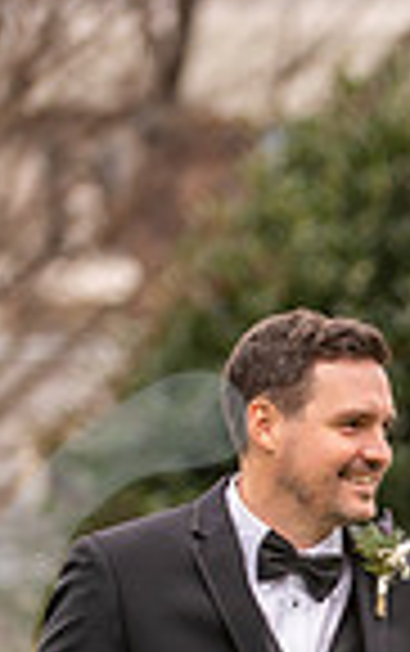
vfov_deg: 5.3
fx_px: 7041
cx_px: 599
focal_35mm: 395
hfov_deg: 3.3
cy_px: 733
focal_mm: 125
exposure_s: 1/1000
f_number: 2.8
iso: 640
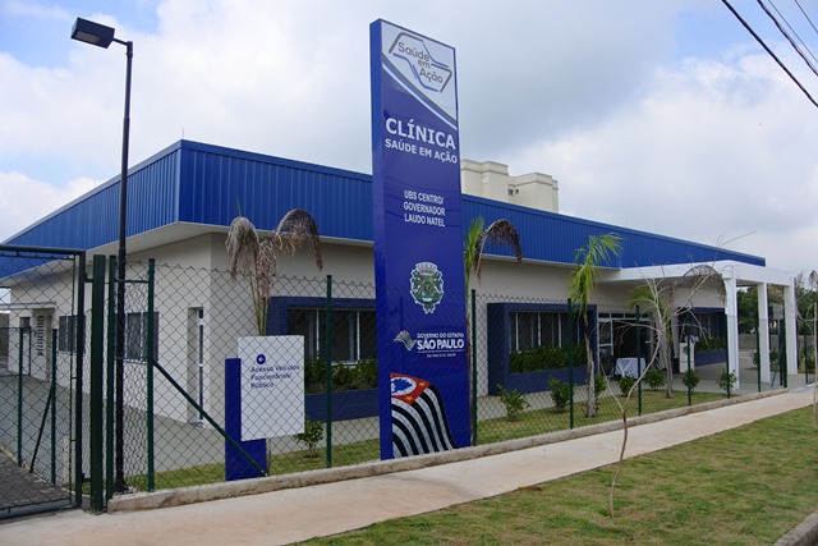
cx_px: 409
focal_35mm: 27
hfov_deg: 67.4
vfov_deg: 48.0
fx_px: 614
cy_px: 273
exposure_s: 1/640
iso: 160
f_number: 4.5
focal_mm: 10
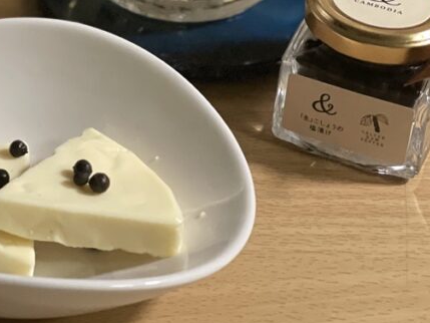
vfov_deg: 11.8
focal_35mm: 124
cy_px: -33
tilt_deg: -34.6
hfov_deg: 15.7
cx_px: 53
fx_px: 1541
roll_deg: -0.6
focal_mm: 6
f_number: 2
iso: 500
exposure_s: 1/24
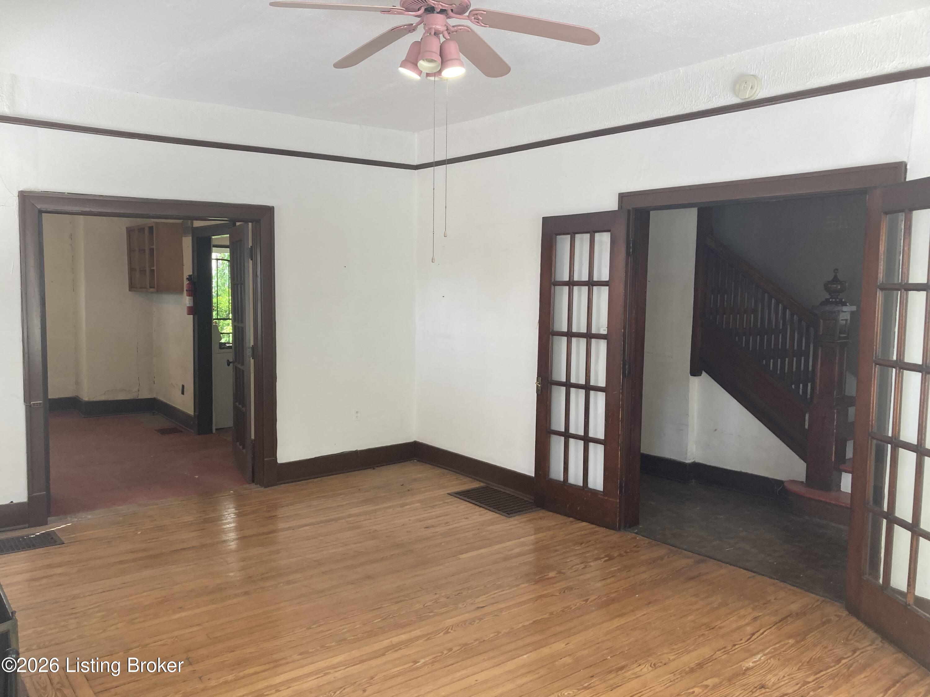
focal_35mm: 28
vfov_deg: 49.7
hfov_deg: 63.4
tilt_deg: -4.3
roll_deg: -0.5
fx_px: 752
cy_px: 348
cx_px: 465
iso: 50
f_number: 1.8
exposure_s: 1/60
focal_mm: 3.99
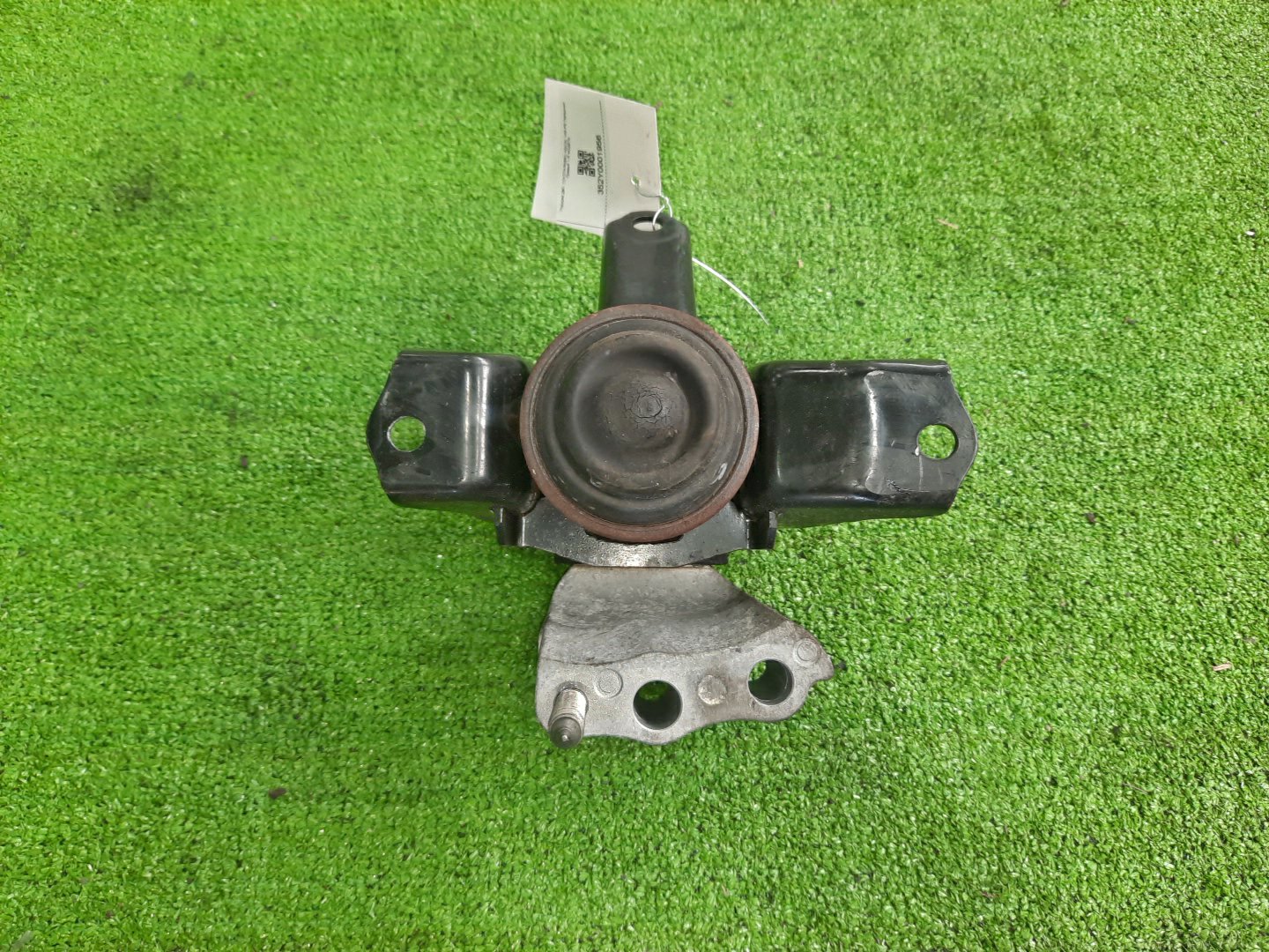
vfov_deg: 54.9
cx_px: 634
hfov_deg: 69.4
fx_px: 916
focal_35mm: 25
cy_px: 476
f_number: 2
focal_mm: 4.6
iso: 189
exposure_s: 1/50
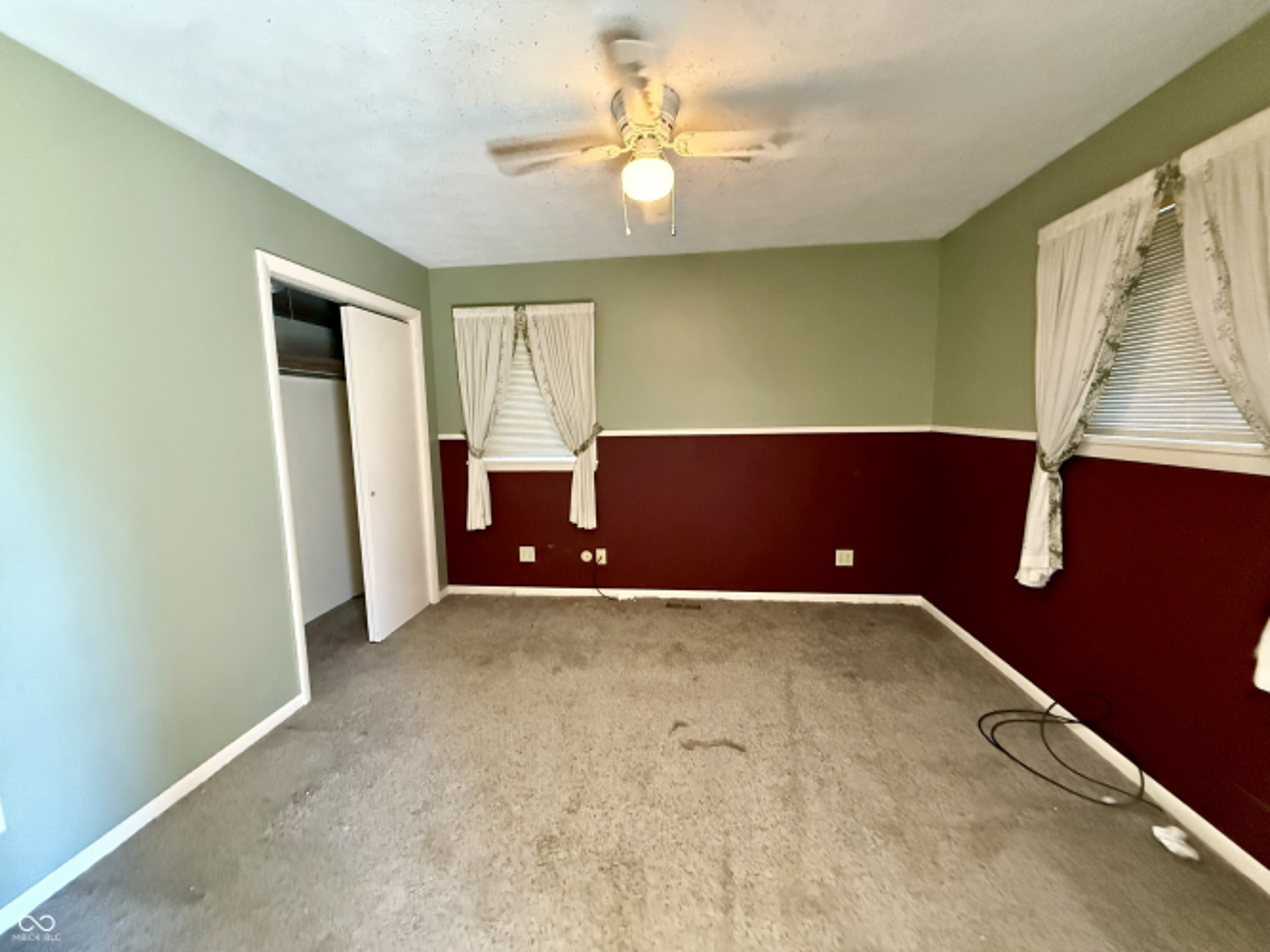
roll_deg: +0.7
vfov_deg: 85.7
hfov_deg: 102.1
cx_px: 635
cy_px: 476
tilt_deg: -6.6
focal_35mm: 14
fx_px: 514
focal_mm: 2.22
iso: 1250
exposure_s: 1/60
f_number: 2.2
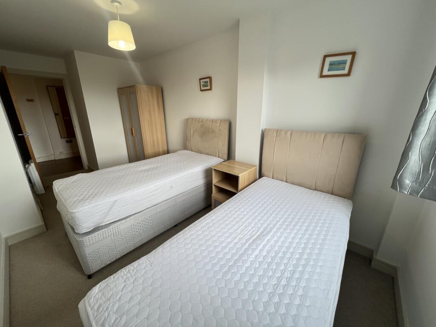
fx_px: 164
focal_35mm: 13
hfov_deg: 106.2
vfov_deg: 89.9
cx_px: 218
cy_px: 164
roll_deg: -0.1
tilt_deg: -17.6
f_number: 1.8
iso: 50
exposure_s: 1/100
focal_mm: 1.57
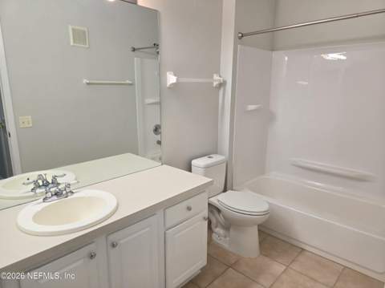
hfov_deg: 74.0
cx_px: 192
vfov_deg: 58.8
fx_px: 256
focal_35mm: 23
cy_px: 144
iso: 250
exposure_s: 1/120
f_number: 1.8
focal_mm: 5.4
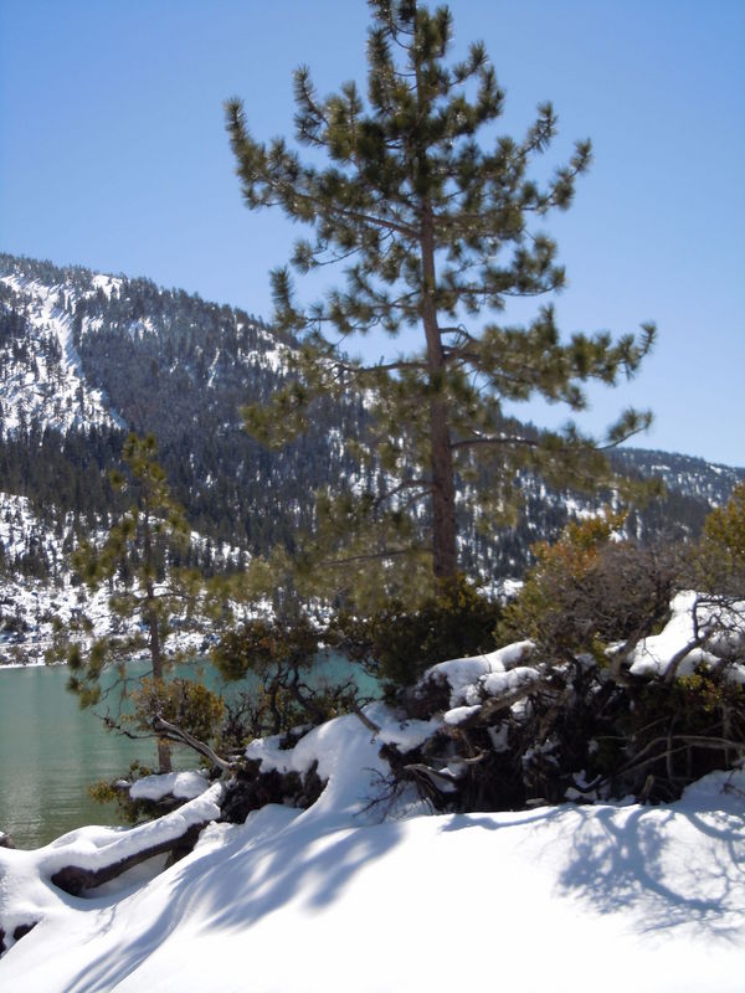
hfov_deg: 32.2
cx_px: 372
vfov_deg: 42.1
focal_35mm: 45
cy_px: 496
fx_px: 1291
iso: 100
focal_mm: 8.1
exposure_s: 1/250
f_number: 7.6
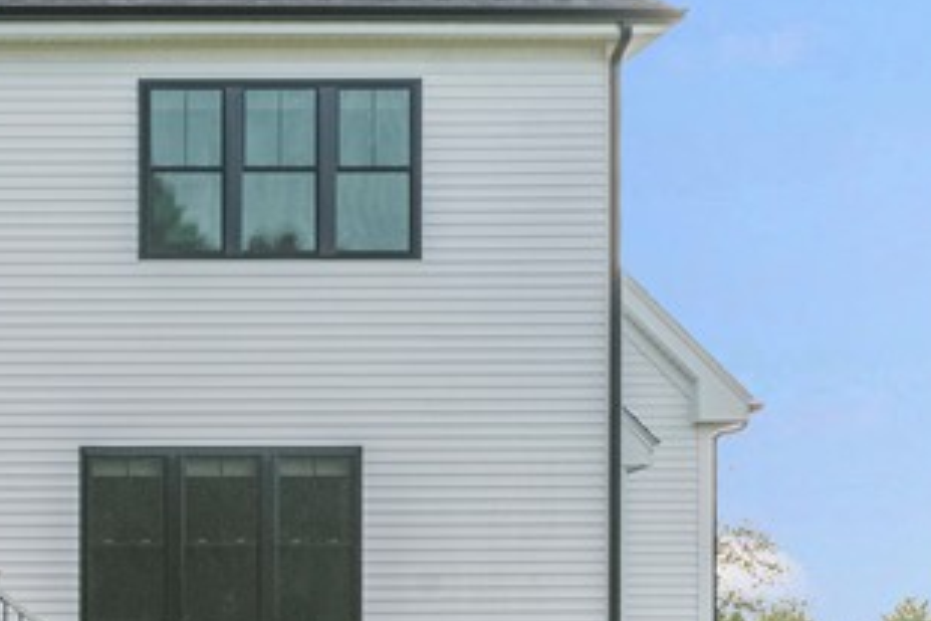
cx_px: -383
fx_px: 3000
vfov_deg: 11.8
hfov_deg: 16.4
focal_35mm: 116
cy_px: 356
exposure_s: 1/80
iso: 400
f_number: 14
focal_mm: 22
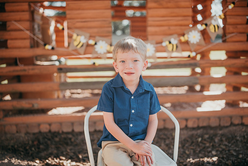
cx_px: 124
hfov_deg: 54.4
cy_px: 83
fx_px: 241
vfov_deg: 37.9
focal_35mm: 35
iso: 64
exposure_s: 1/1600
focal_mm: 35
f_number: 1.6
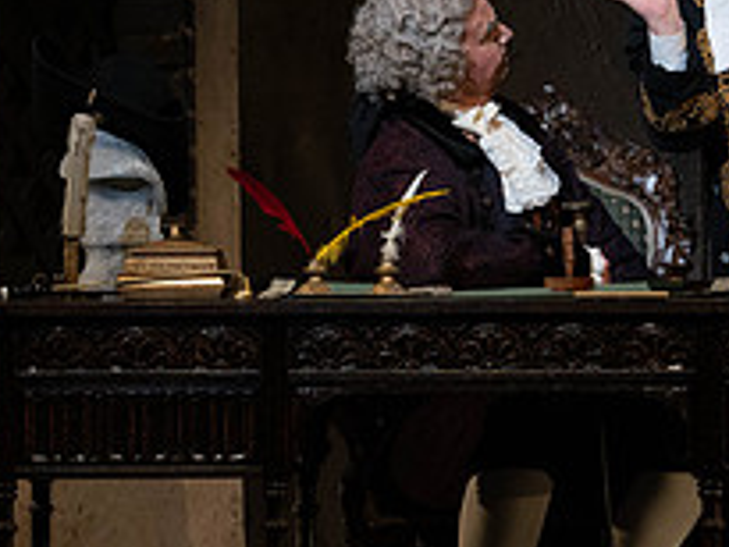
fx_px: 11442
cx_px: 409
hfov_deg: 3.6
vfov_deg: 2.7
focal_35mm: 543
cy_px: 126
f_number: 9
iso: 3200
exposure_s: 1/250
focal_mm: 200
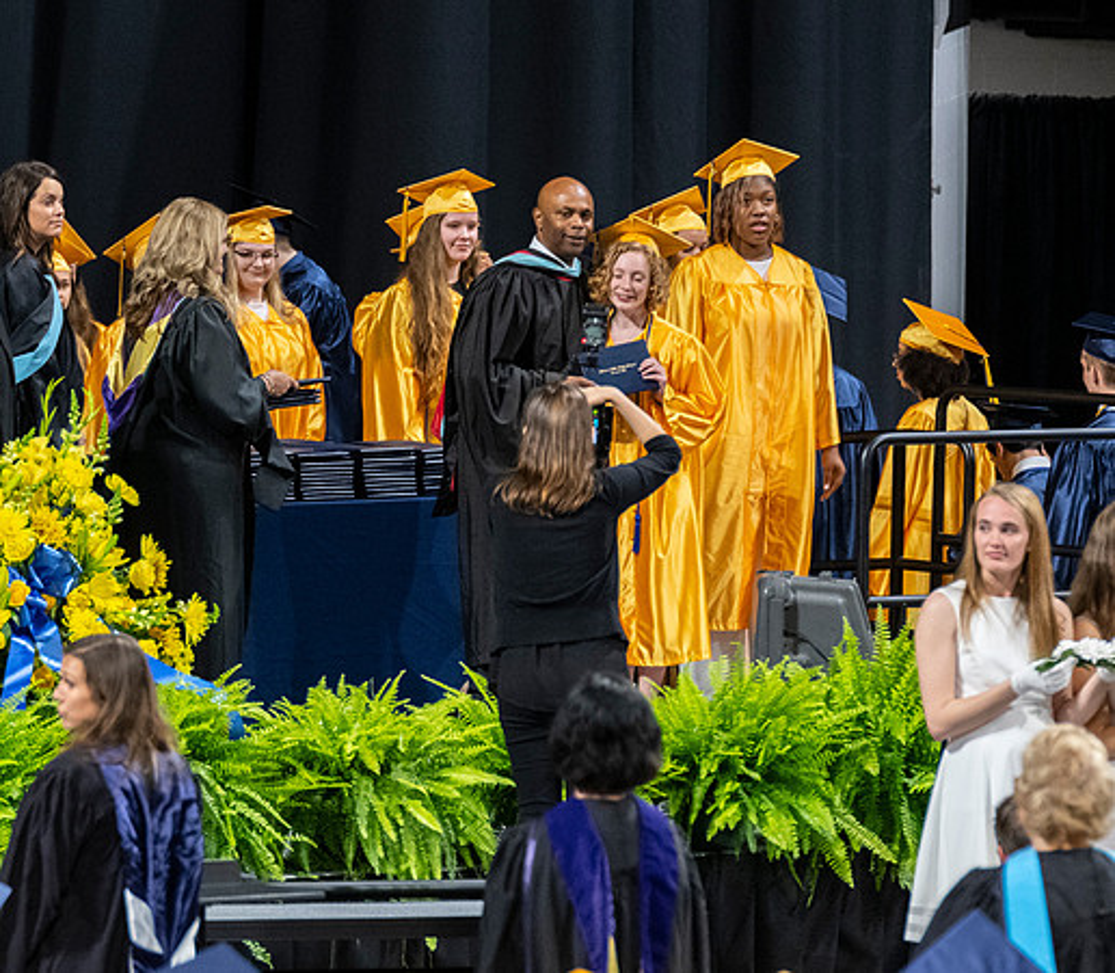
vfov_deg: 4.1
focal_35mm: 400
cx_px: 369
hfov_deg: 4.7
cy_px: 425
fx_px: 13680
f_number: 4
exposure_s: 1/200
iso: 2000
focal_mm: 190
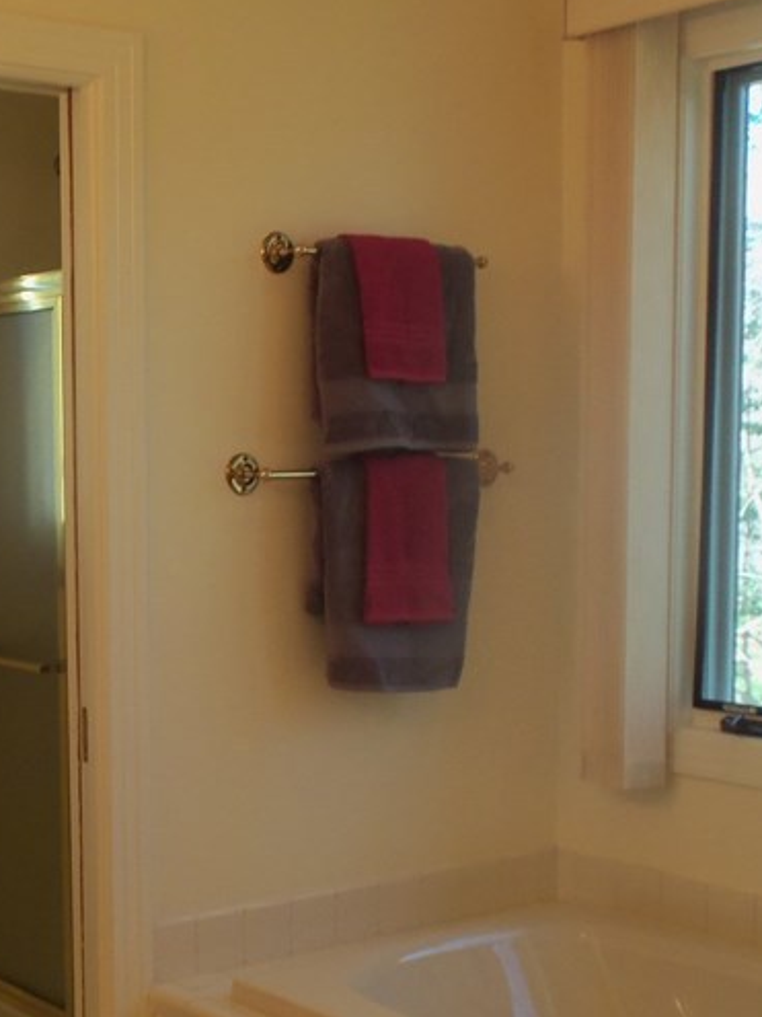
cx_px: 134
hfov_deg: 24.0
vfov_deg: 32.1
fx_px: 1762
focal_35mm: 60
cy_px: 592
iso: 80
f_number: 3.4
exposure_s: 1/30
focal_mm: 5.2
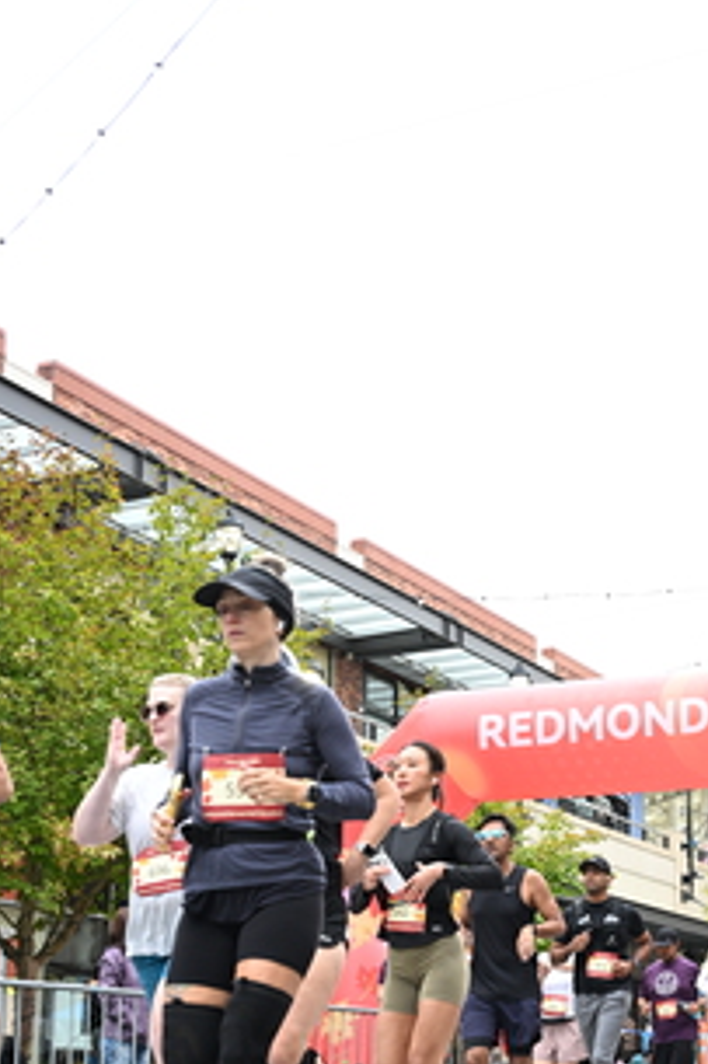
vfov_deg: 34.8
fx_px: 1654
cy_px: 809
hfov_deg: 23.5
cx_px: 633
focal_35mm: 56
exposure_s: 1/640
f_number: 4
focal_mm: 31
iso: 2000
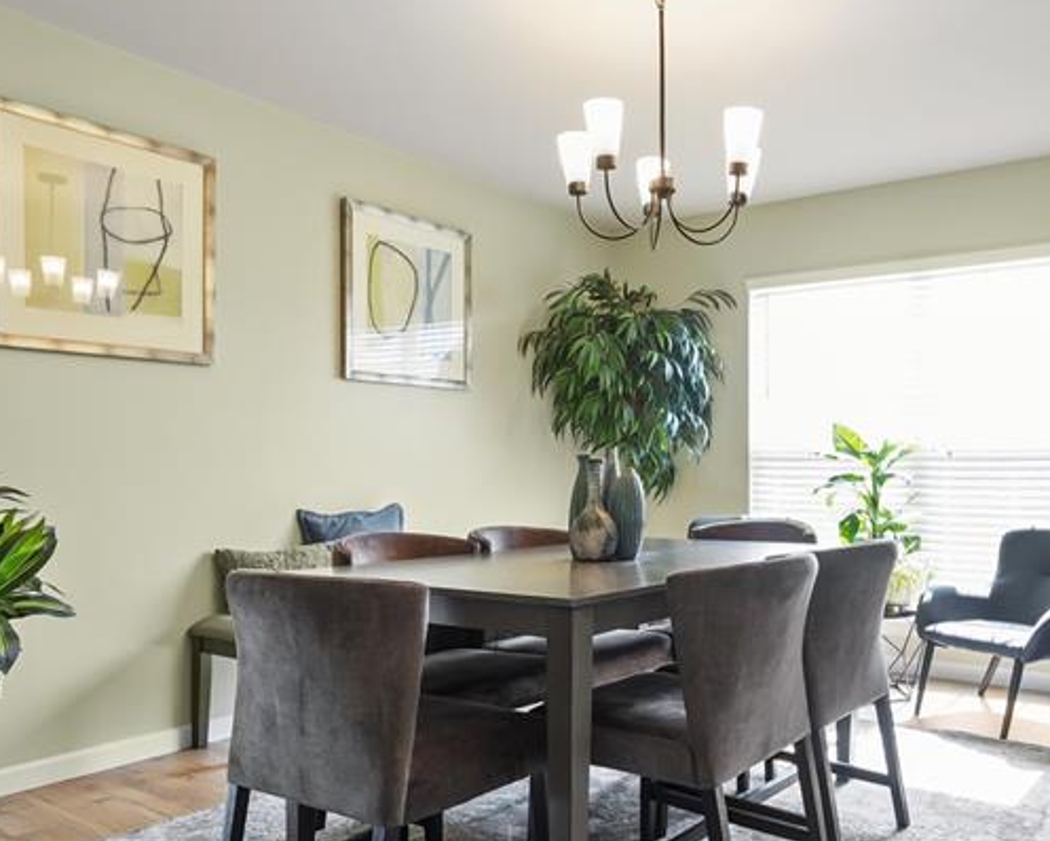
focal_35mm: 29
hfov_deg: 59.9
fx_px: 902
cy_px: 564
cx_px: 634
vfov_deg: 49.1
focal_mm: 10
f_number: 8
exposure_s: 1/1.67
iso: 100
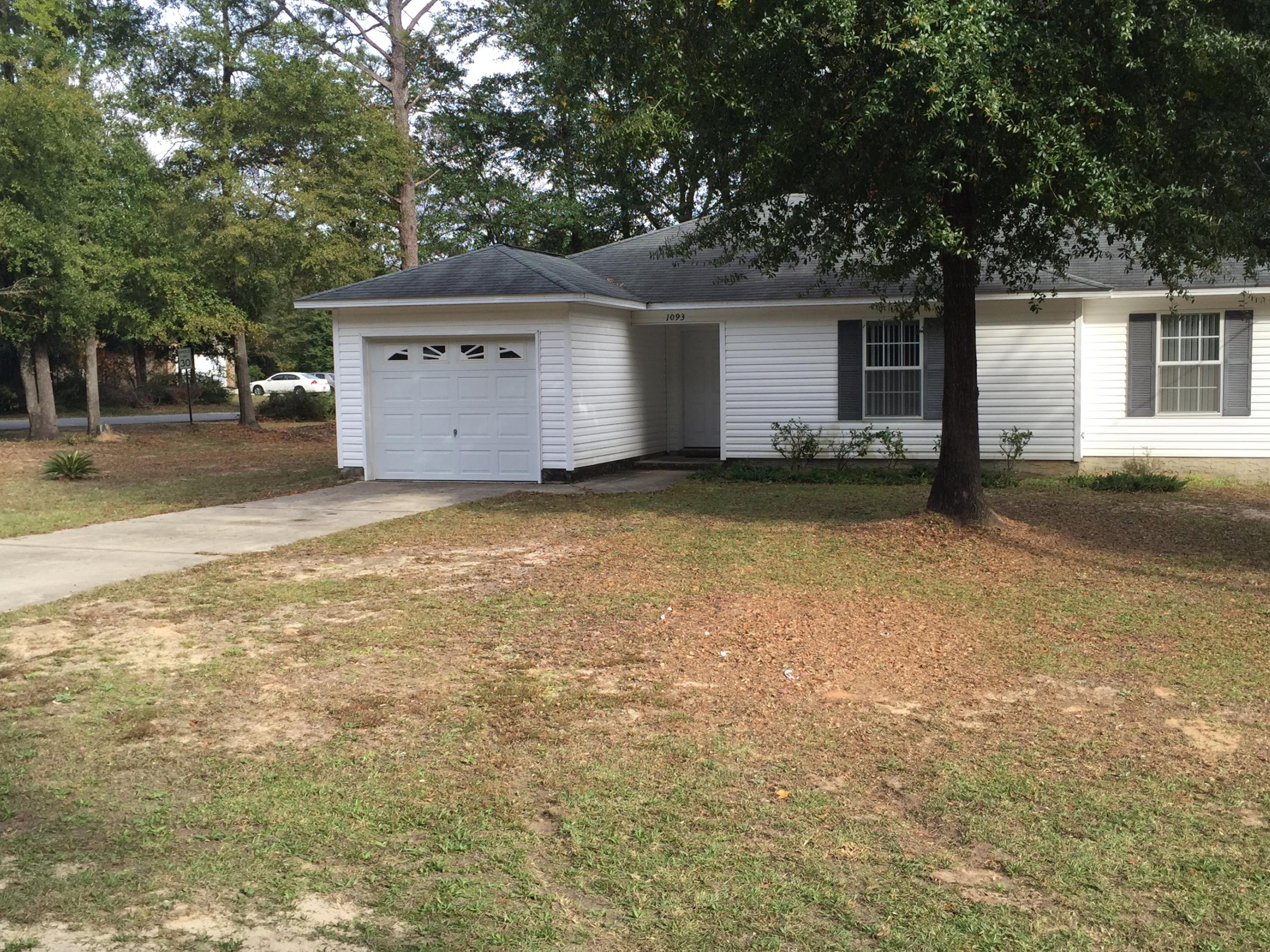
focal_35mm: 36
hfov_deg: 51.3
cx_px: 672
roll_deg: +0.5
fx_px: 1321
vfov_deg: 39.7
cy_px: 472
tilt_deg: -4.7
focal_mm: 4.15
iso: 32
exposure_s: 1/520
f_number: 2.2
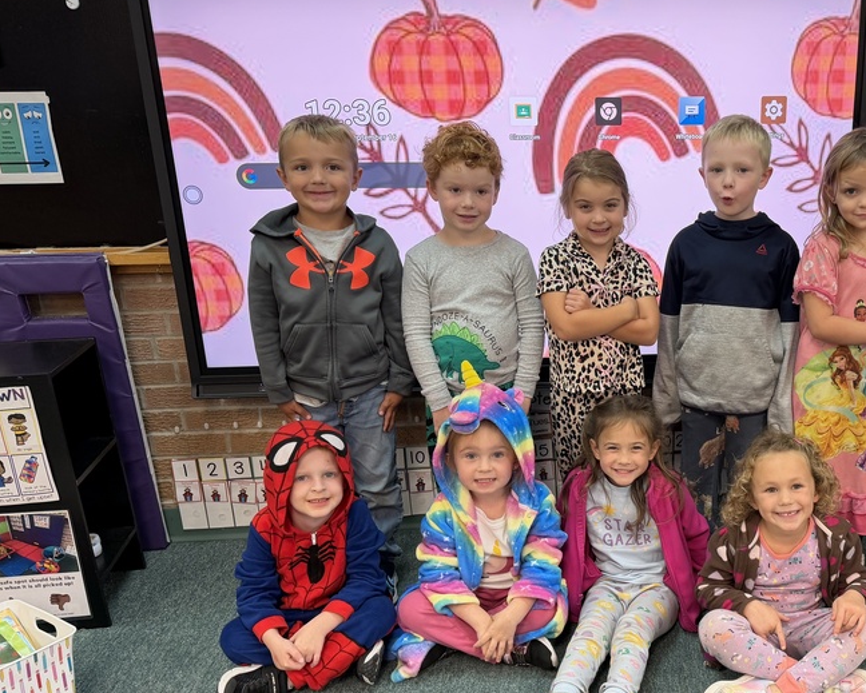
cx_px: 662
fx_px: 949
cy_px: 407
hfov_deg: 47.0
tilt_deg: -18.9
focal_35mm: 37
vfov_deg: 40.0
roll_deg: +0.4
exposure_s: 1/60
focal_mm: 6.76
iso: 125
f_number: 1.78
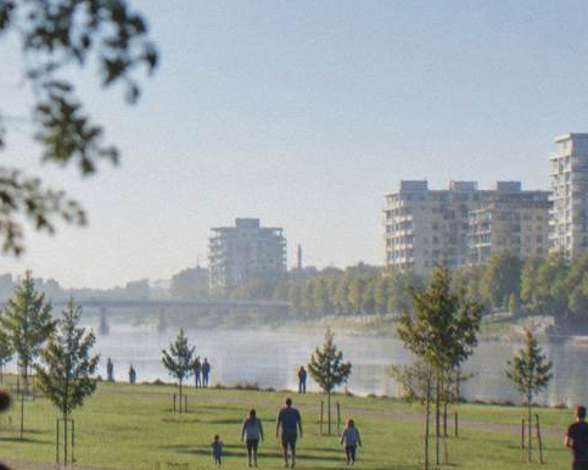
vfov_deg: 22.3
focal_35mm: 68
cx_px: 301
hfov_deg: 27.9
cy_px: 342
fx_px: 1183
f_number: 7.1
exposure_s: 1/500
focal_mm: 35
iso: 400
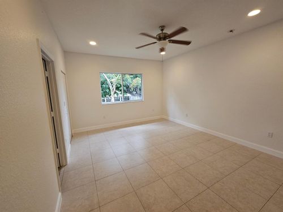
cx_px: 142
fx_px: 106
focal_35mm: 13
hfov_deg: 106.2
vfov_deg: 89.9
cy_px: 106
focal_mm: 2.2
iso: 250
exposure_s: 1/60
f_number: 2.2
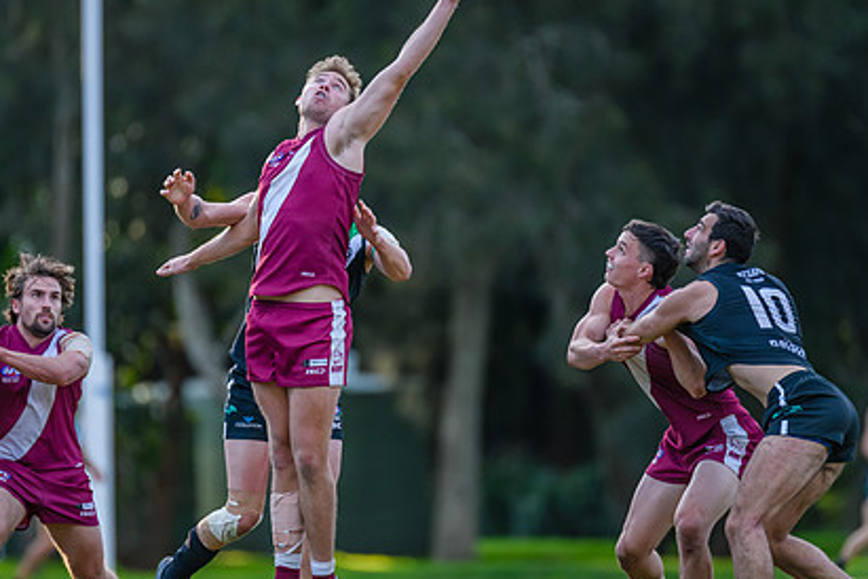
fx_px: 11187
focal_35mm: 464
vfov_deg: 3.0
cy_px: 266
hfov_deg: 4.4
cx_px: 299
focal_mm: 300
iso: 2000
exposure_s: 1/2500
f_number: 2.8
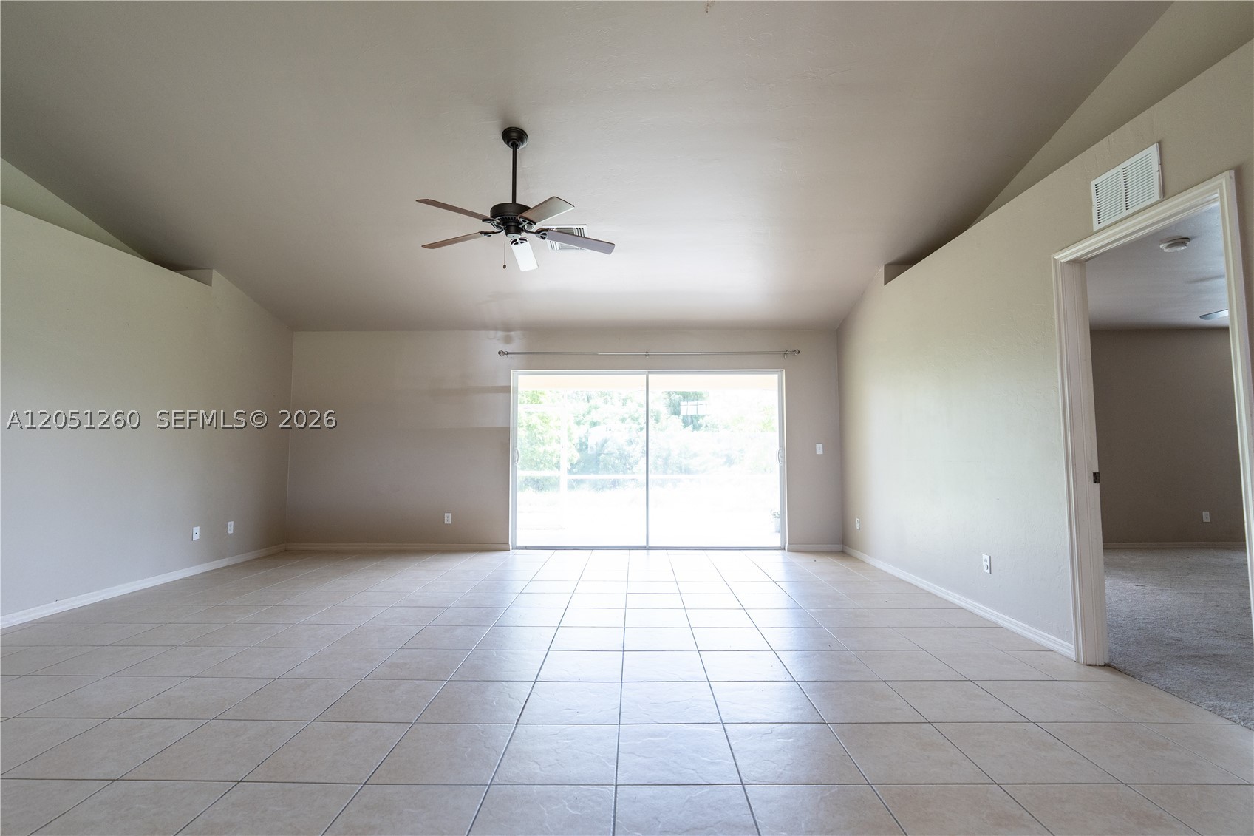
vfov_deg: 73.7
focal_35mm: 16
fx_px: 557
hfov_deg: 96.7
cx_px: 627
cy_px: 418
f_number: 3.5
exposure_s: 1/160
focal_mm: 16
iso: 500
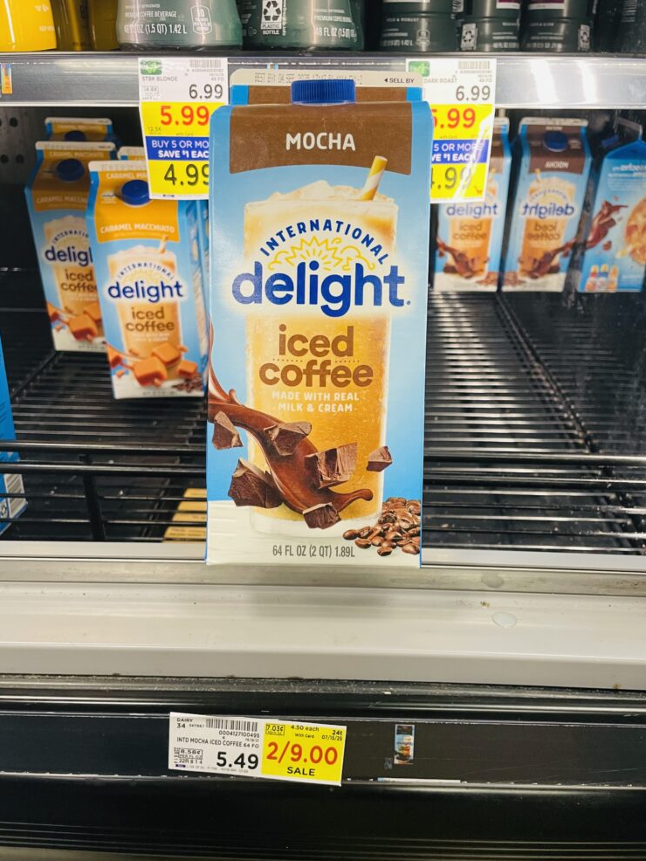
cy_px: 432
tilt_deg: -27.0
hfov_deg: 51.4
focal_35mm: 27
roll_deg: +0.1
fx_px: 672
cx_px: 334
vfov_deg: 65.3
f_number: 1.6
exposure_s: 1/91
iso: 125
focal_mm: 4.2
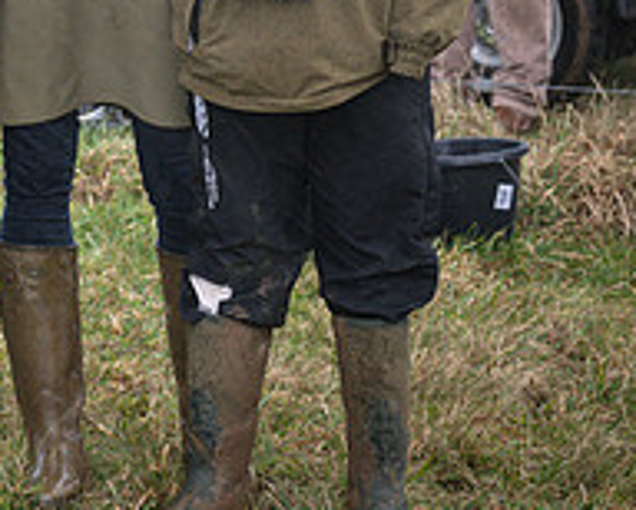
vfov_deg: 6.7
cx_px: -324
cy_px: -99
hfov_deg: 8.2
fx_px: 4353
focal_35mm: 231
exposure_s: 1/125
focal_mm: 70
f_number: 6.3
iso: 1250
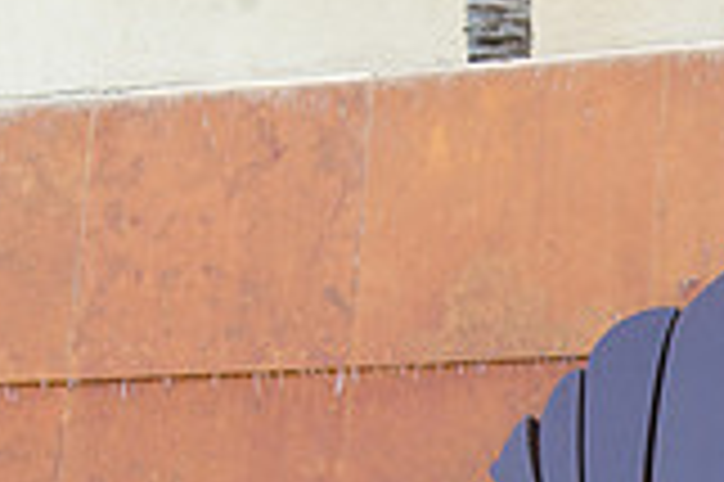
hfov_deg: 14.6
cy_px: 779
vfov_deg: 9.6
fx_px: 2752
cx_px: 836
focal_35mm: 137
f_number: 8
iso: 200
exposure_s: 1/100
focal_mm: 38
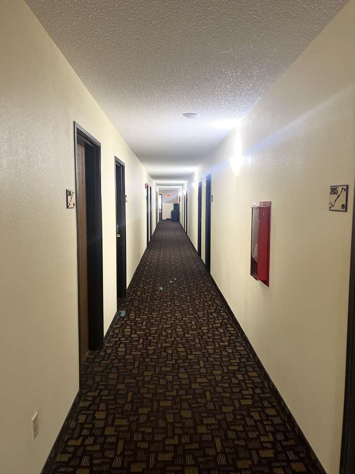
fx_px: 356
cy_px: 237
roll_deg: +0.4
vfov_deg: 67.3
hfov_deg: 53.1
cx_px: 178
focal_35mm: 26
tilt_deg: -5.8
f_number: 1.6
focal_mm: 5.1
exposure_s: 1/40
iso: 500
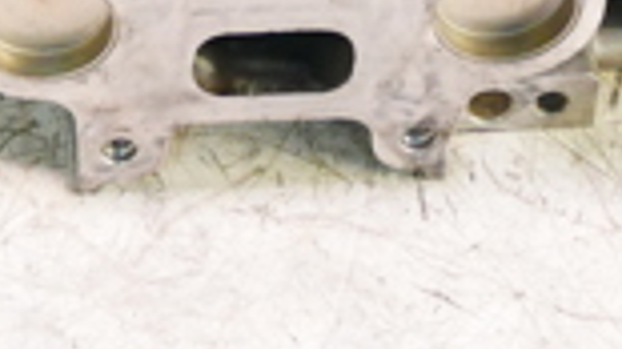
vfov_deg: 8.5
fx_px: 2225
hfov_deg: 15.9
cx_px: 173
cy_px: -369
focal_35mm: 135
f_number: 3.7
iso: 1000
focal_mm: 15
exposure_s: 1/60
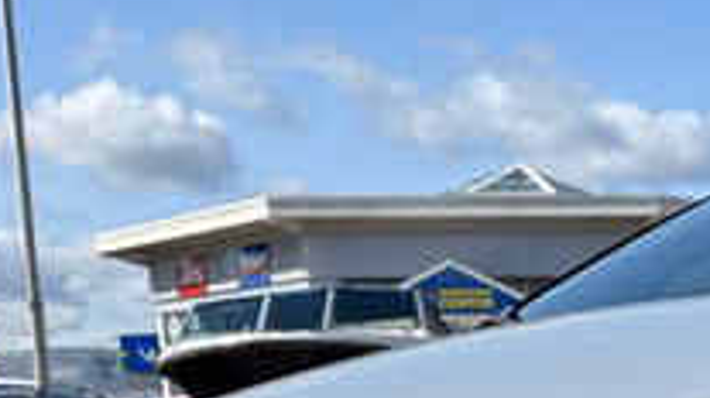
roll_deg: +1.1
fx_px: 1524
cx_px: 830
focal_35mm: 81
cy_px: 686
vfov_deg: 13.5
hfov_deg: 24.1
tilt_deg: -8.6
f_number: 1.78
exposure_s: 1/3861
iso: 80
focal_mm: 6.86
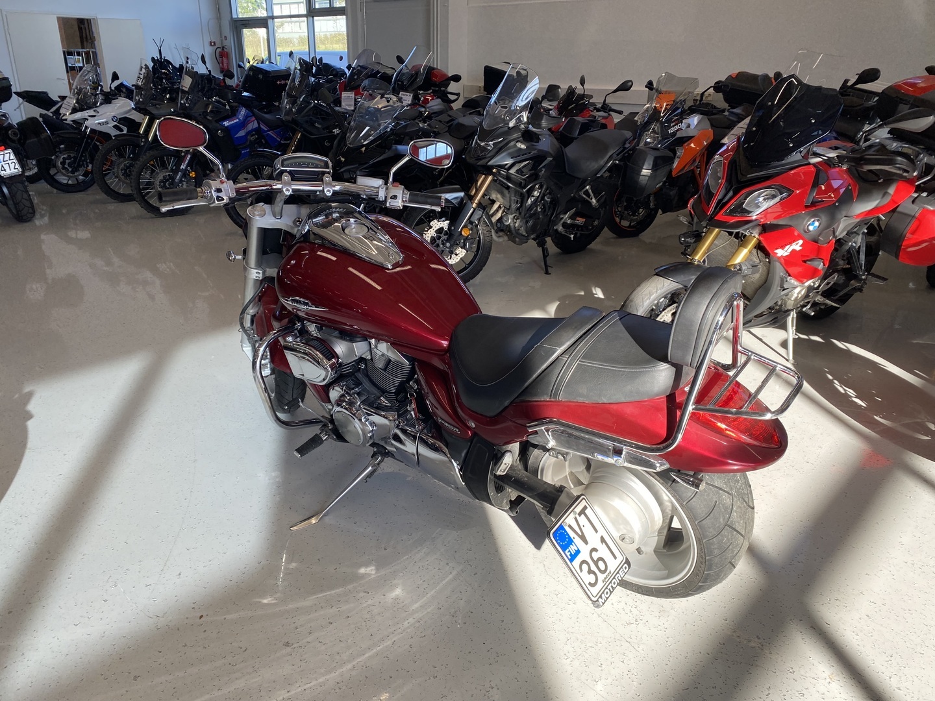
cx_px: 468
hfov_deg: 67.3
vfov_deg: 53.1
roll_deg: -1.0
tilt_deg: -22.2
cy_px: 350
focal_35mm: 26
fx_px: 702
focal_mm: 4.25
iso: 32
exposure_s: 1/193
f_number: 1.8
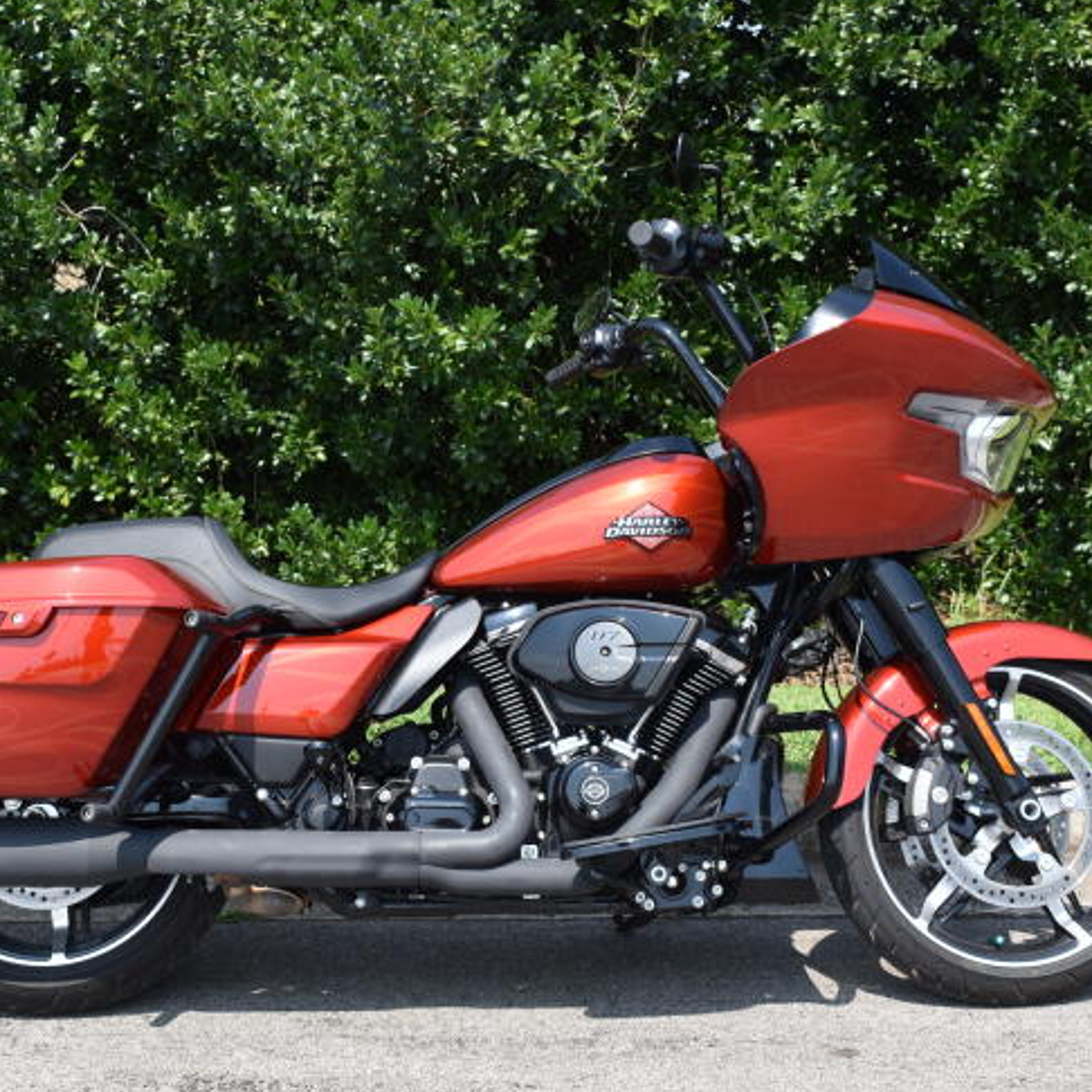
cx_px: 501
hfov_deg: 27.3
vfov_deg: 27.3
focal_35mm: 63
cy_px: 534
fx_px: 2248
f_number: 8
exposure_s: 1/250
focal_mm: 30
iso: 125
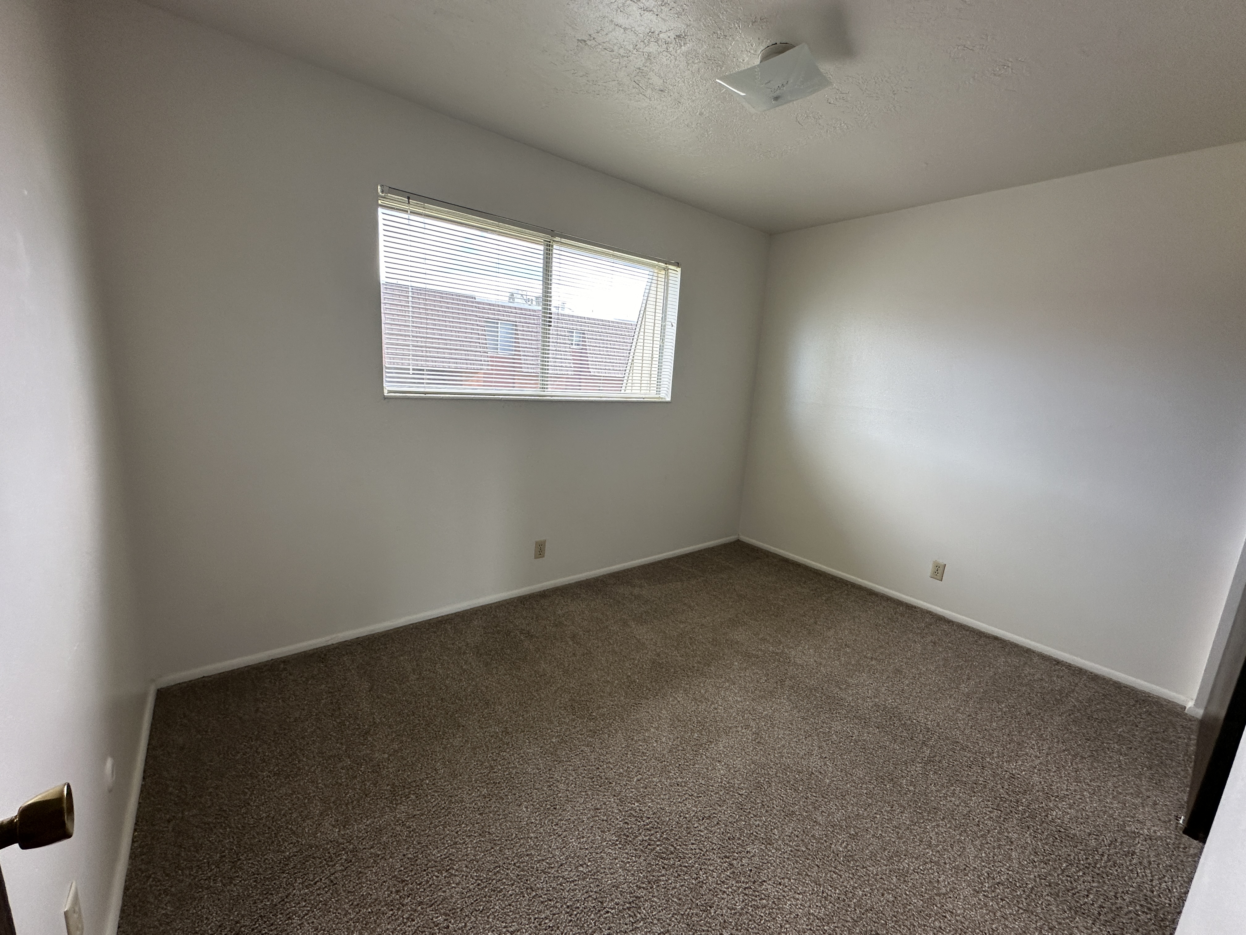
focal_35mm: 14
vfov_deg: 85.7
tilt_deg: -10.5
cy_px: 468
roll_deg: -3.9
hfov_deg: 102.1
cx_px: 623
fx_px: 504
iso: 64
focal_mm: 2.22
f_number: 2.2
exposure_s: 1/99
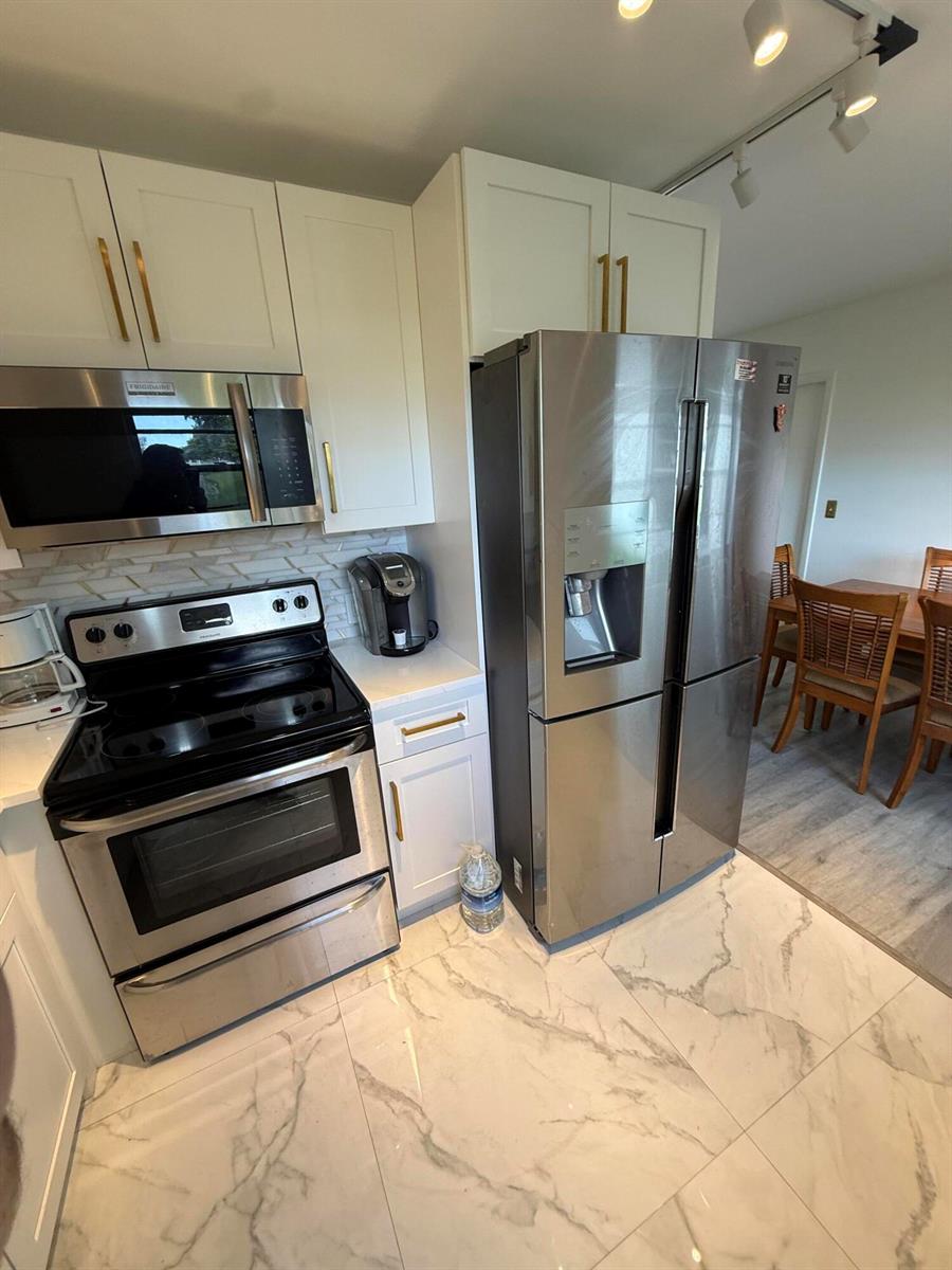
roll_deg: +2.1
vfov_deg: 102.1
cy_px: 635
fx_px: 513
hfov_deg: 85.7
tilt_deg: -16.1
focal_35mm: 14
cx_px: 476
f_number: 2.2
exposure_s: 1/100
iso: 100
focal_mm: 2.22
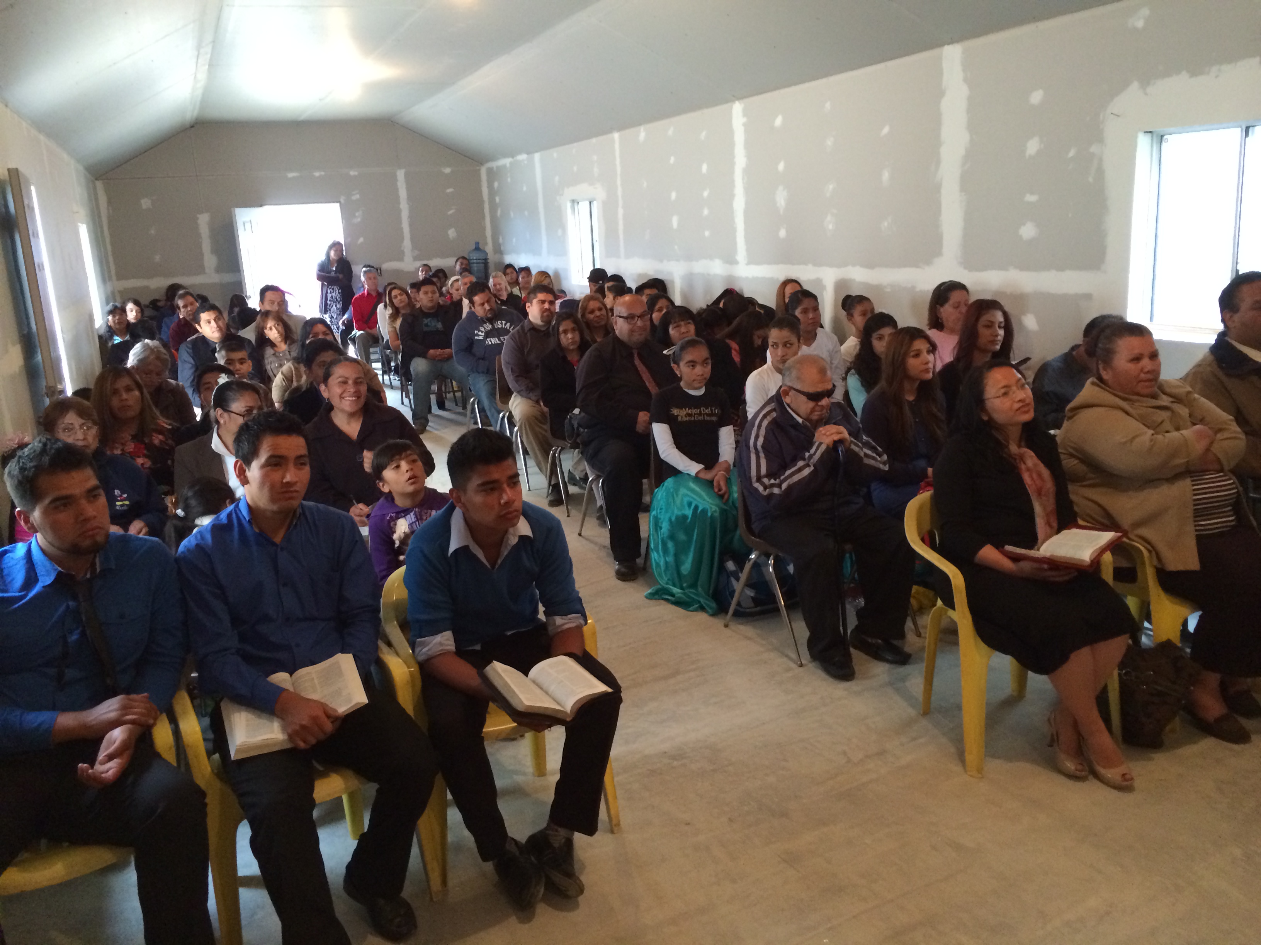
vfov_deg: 46.8
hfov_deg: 60.0
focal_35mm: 30
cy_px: 472
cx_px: 630
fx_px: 1093
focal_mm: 4.12
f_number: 2.2
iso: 320
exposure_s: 1/30
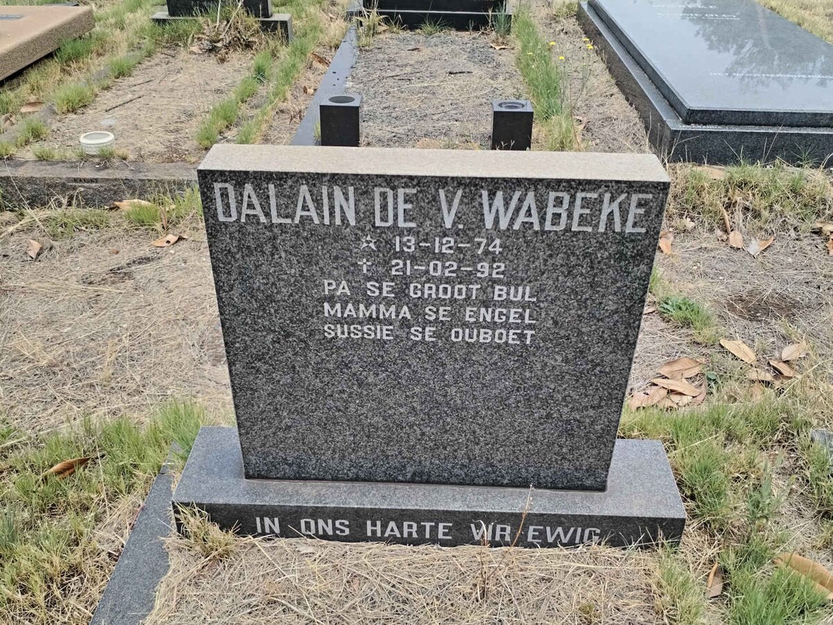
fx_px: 746
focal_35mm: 31
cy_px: 312
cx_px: 416
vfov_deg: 45.4
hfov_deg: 58.4
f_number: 1.8
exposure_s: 1/483
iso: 100
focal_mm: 4.75
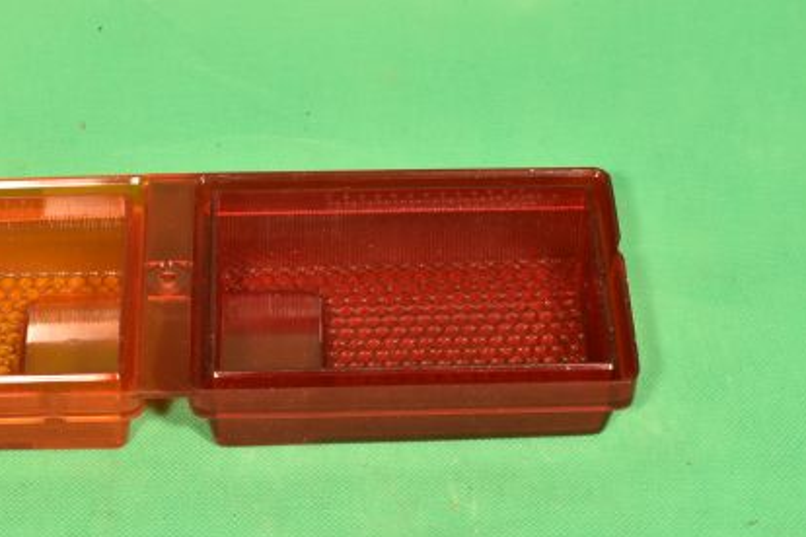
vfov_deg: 14.0
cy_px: 294
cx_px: 234
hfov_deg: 20.8
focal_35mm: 98
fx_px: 2188
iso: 1000
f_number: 11
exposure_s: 1/80
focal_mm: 45
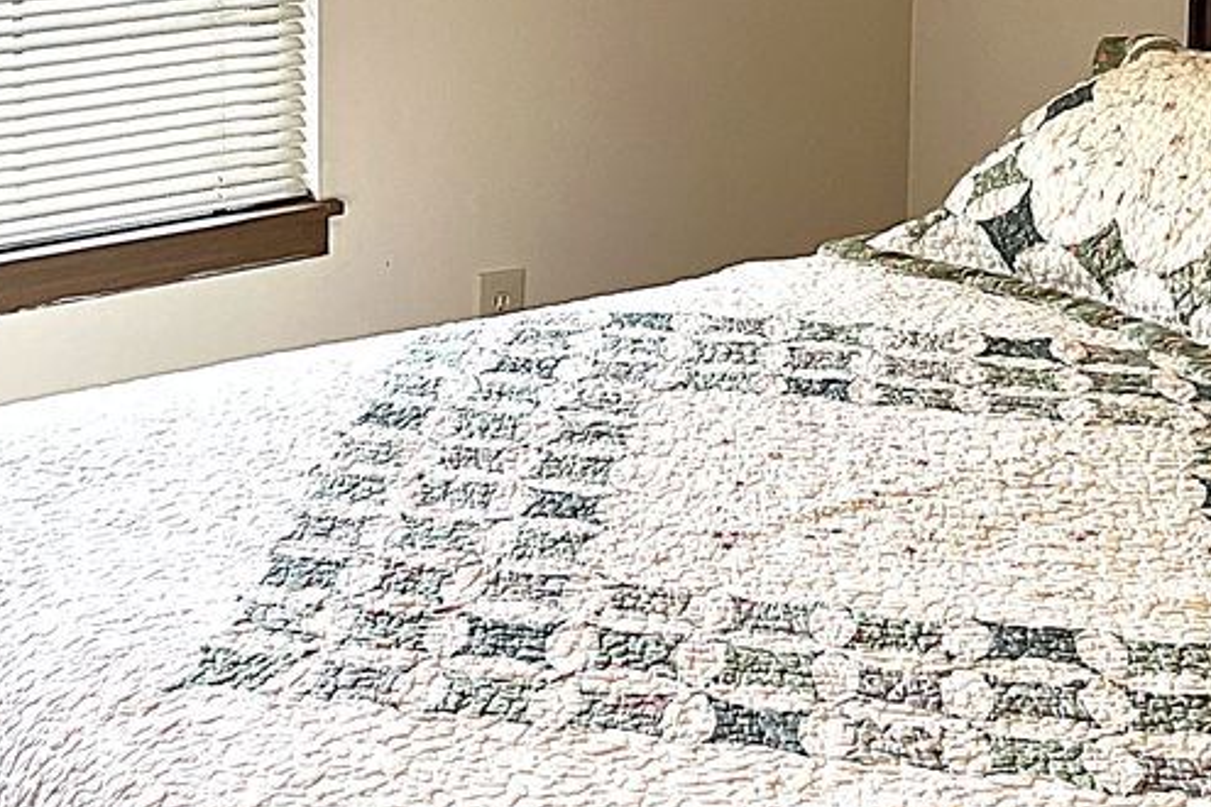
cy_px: -89
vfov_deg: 16.2
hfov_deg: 24.5
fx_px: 2758
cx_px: 311
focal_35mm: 82
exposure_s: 1/120
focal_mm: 5.7
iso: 100
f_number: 1.5
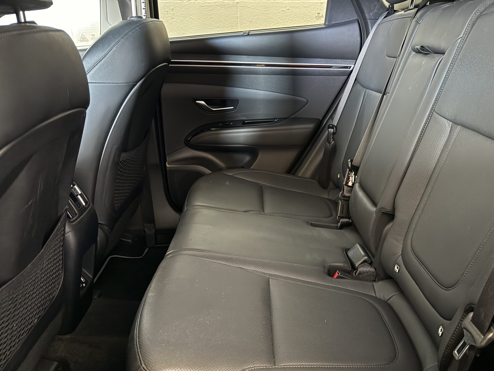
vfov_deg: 46.4
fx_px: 428
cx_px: 290
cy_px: 230
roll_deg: +0.4
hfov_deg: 59.6
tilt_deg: -22.1
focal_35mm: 30
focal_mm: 6.76
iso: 1600
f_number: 1.78
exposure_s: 1/23
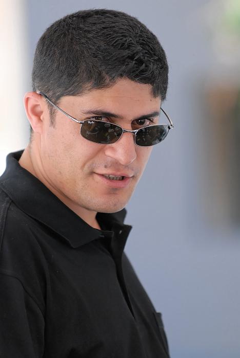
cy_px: 179
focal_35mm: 300
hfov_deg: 4.6
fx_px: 2994
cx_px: 120
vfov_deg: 6.9
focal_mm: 200
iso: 400
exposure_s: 1/800
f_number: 2.8
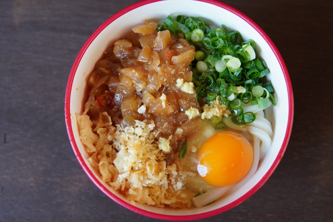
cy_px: 111
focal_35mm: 45
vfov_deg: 29.9
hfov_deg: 43.6
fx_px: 416
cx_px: 166
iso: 500
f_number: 3.5
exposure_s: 1/50
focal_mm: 30
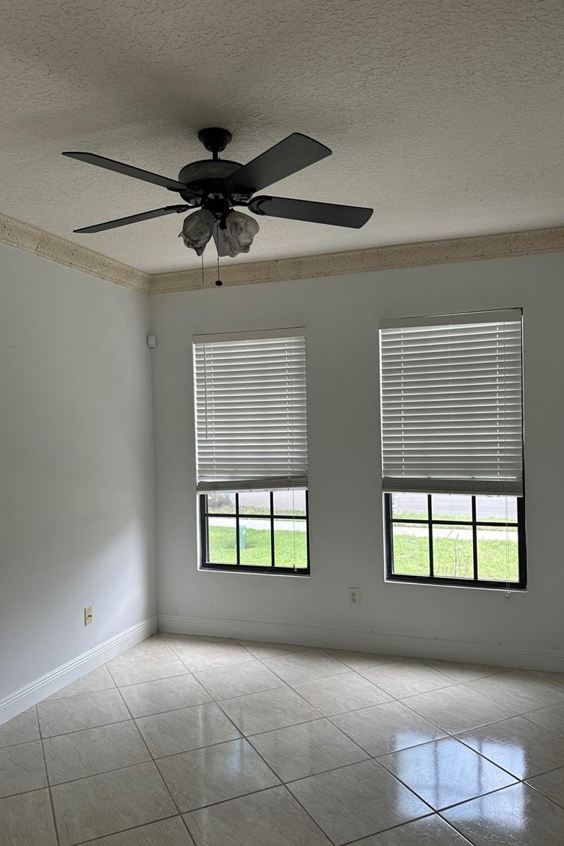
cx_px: 292
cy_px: 432
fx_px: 611
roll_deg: +0.0
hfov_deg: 49.5
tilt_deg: -1.6
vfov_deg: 69.4
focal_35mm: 26
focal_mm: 6.86
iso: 64
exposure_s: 1/215
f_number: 1.78
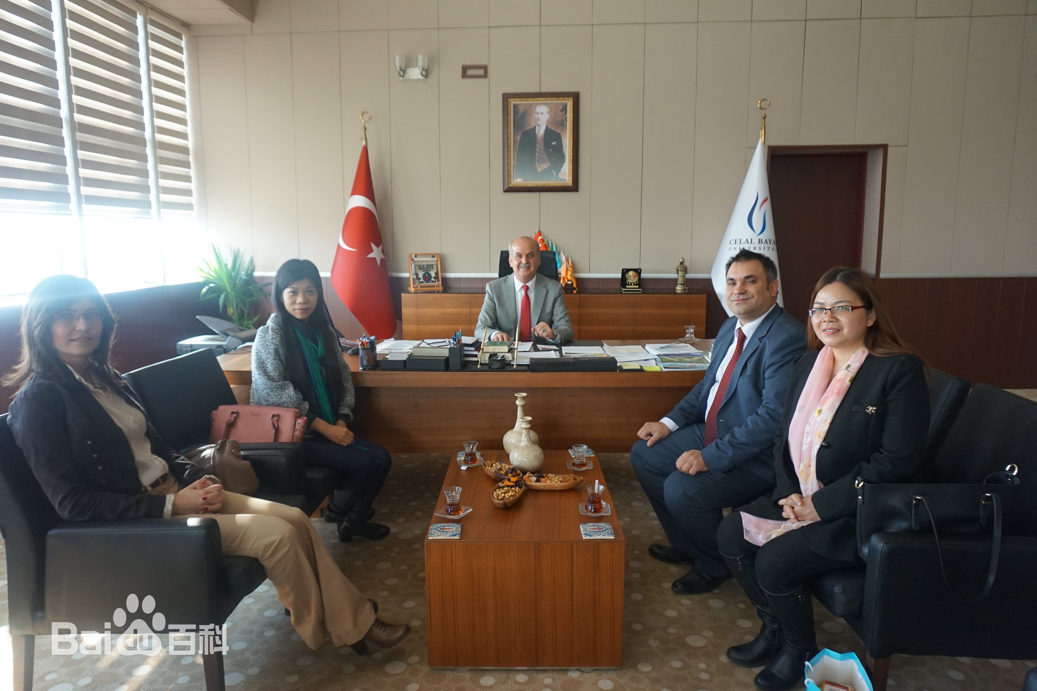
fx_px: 691
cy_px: 346
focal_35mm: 24
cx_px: 518
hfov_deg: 73.8
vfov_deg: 53.1
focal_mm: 16
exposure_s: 1/160
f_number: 4
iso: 1000
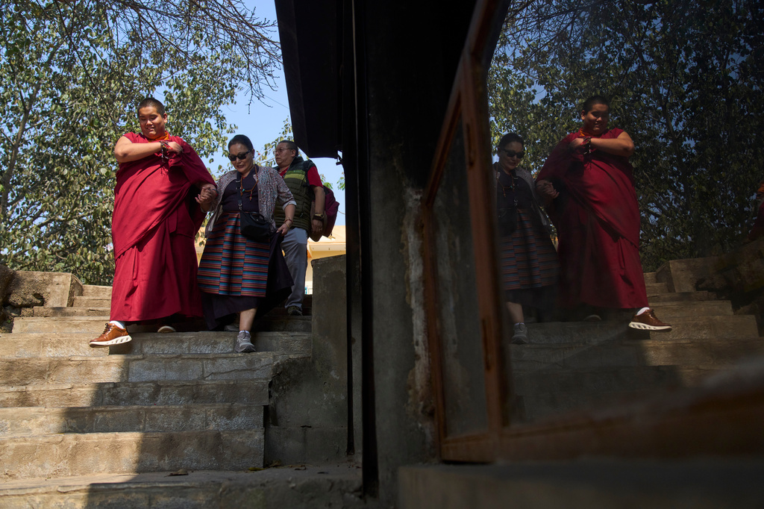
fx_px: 658
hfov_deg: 60.3
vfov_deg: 42.3
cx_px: 382
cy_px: 254
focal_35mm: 31
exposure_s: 1/4000
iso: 640
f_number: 4
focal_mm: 31
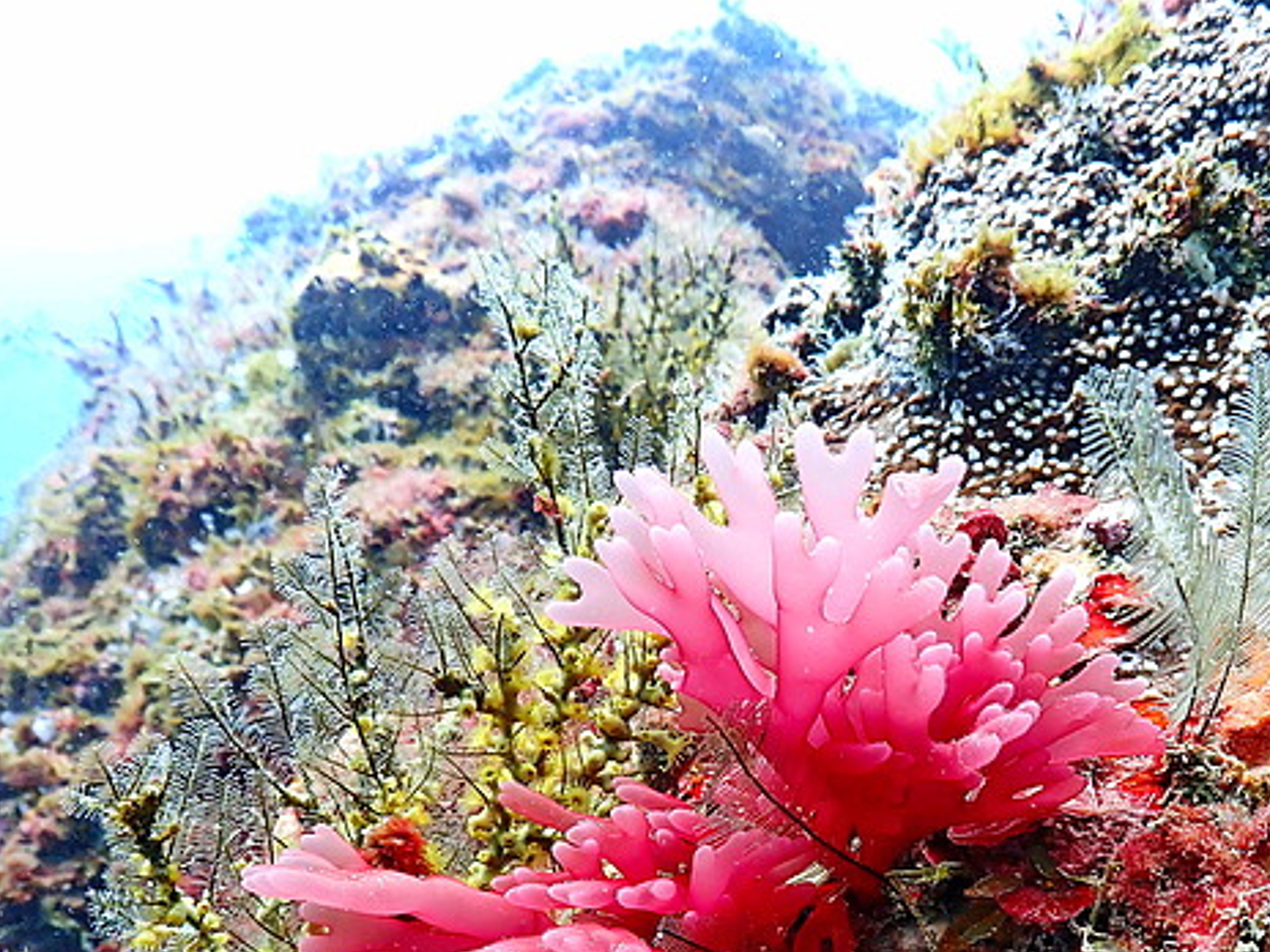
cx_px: 755
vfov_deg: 33.4
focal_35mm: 42
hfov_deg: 44.6
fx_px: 1541
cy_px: 748
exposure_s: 1/60
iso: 125
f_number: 2.8
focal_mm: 4.5
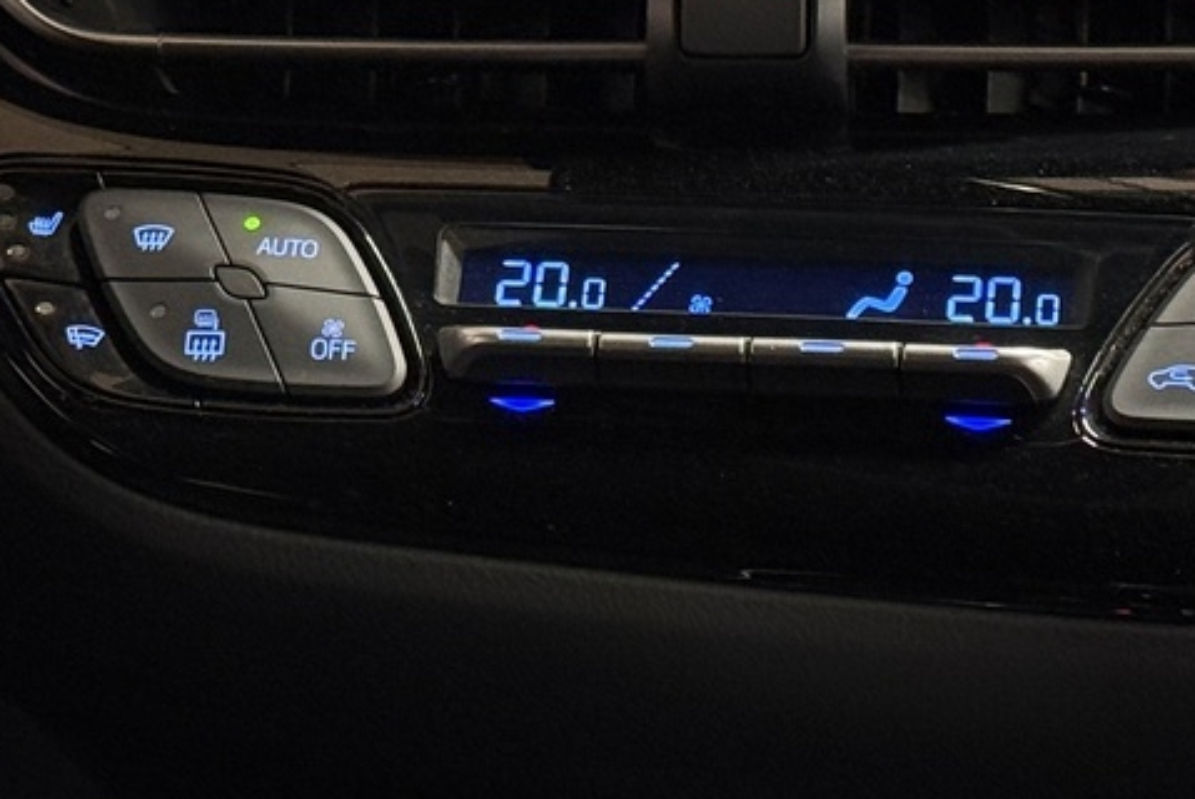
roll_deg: +1.1
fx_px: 4982
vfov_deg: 9.1
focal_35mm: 150
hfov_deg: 13.7
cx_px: 601
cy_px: 117
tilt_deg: -16.4
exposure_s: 1/33
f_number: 1.78
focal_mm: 6.76
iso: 200
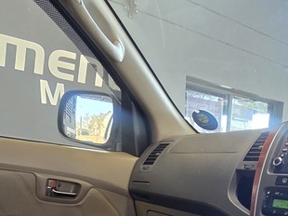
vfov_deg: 27.0
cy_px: 296
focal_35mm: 43
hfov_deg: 41.9
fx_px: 357
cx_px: 232
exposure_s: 1/50
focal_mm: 2.2
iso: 160
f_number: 2.2
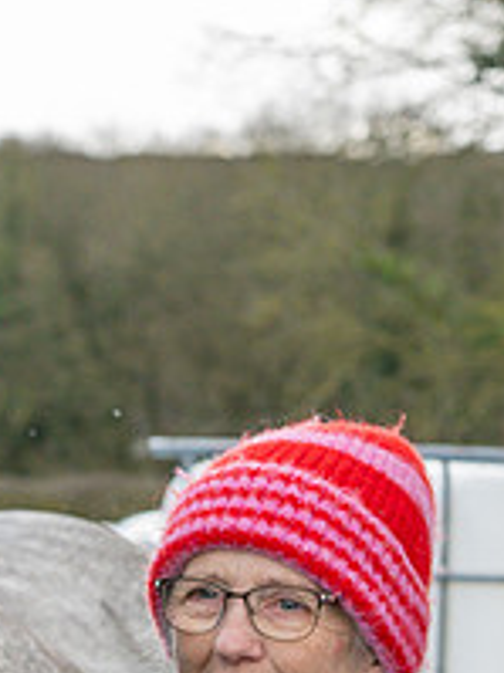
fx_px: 4373
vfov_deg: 8.8
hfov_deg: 6.5
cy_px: 575
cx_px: -385
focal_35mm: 225
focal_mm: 46
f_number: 4
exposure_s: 1/800
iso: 400
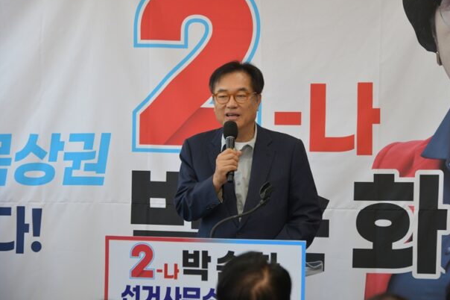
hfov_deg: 14.4
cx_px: 236
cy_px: 149
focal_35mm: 143
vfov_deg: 9.6
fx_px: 1786
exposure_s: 1/250
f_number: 5.6
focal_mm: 135
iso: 1250
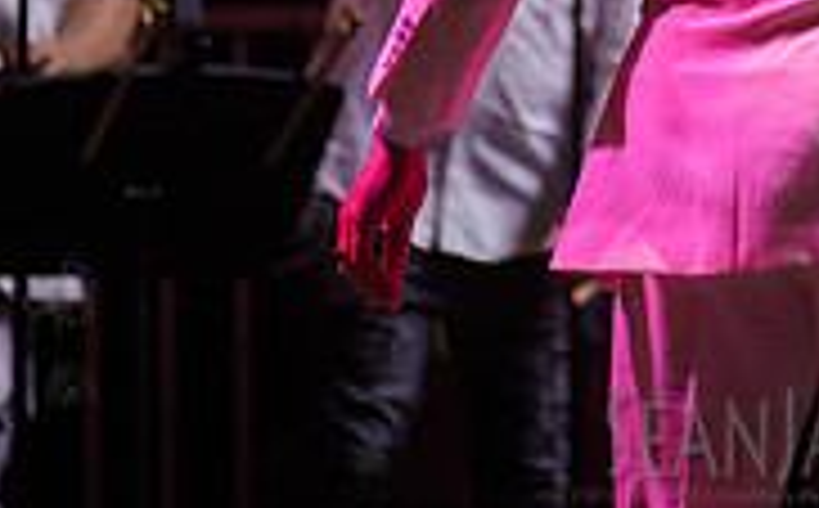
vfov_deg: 1.9
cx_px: 940
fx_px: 15105
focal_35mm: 678
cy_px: -326
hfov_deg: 3.1
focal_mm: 200
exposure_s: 1/800
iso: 4000
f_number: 4
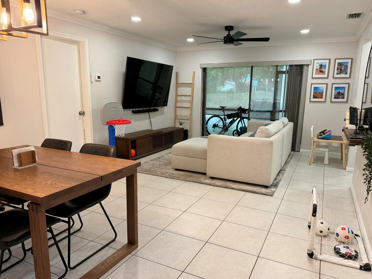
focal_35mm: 25
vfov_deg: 54.9
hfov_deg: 69.4
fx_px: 269
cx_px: 188
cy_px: 145
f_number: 1.78
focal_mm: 6.76
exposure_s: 1/120
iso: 160
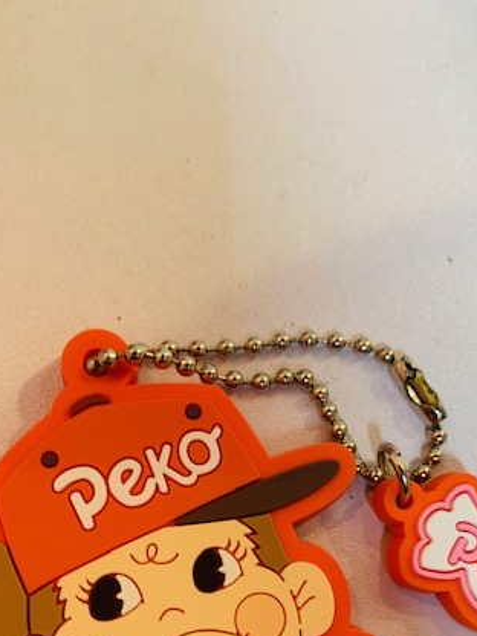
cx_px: 260
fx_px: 735
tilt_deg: -76.9
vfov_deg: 45.0
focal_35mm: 40
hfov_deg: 35.9
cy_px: 488
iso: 125
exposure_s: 1/50
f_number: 1.8
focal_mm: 4.25
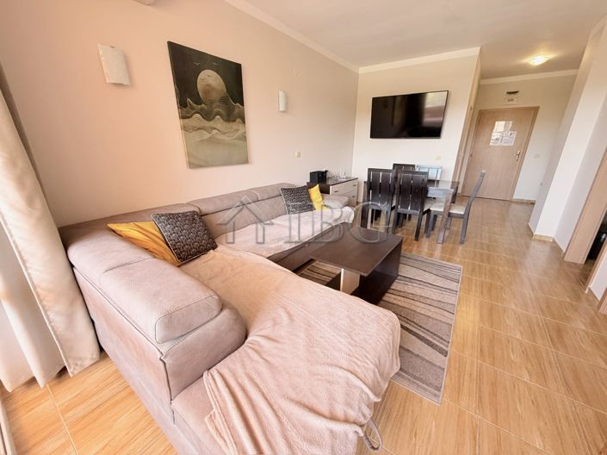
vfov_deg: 85.6
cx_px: 304
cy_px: 228
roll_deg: +0.3
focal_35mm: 14
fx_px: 245
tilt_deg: -18.8
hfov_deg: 102.1
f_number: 2.2
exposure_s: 1/121
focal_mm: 2.22
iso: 250
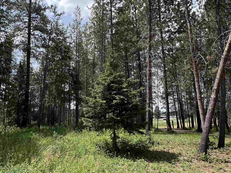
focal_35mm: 26
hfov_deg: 65.5
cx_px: 77
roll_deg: -0.3
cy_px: 77
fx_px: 174
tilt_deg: +11.7
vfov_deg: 53.0
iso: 32
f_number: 1.8
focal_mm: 1.57
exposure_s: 1/531
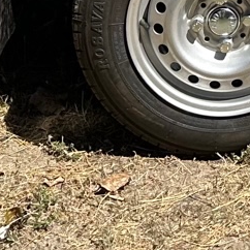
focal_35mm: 177
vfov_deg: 9.0
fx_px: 1446
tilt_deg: -10.5
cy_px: -317
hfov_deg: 9.6
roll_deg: +0.4
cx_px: 393
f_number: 1.78
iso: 80
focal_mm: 6.86
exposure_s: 1/3861
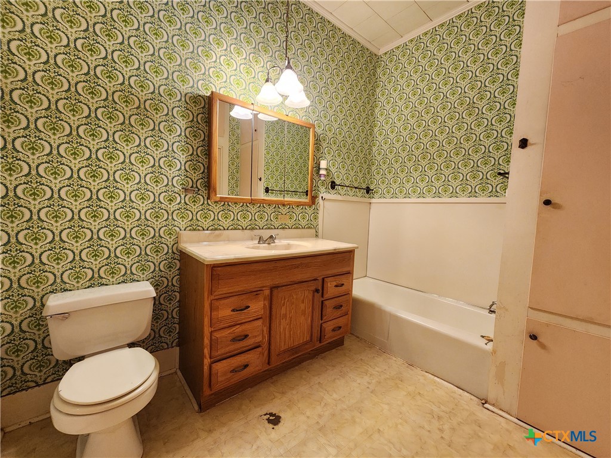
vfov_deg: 89.9
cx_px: 306
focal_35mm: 13
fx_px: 229
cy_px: 229
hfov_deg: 106.2
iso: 250
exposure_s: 1/60
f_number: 2.2
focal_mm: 2.2
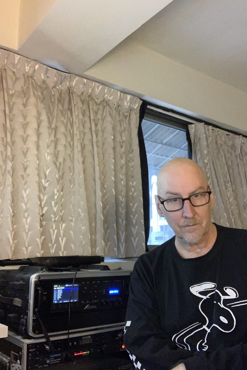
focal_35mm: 34
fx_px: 350
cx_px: 132
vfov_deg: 55.8
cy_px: 188
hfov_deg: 38.9
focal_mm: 2.87
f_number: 2.2
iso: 250
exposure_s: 1/30
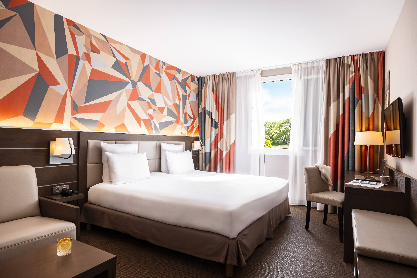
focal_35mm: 20
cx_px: 208
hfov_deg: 84.0
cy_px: 139
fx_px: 232
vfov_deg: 61.9
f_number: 8
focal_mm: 13.2
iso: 80
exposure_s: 1/210
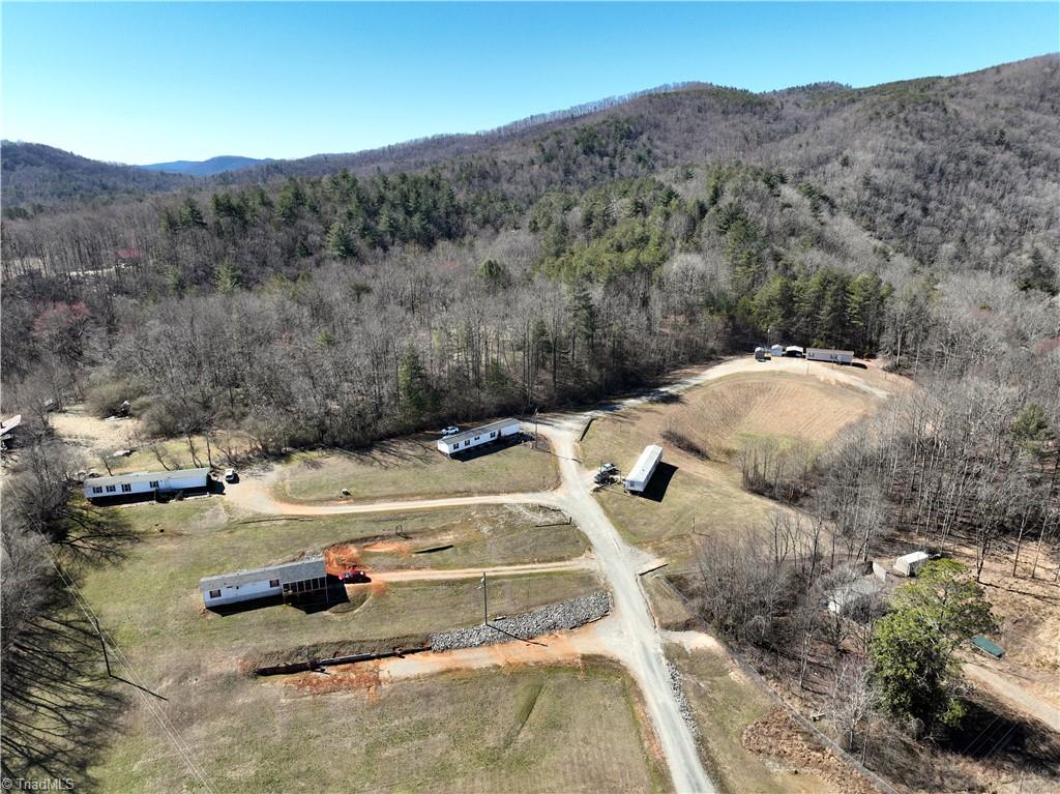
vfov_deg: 56.8
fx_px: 735
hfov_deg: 71.6
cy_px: 397
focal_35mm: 24
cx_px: 530
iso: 140
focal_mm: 12.3
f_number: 2.8
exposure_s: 1/200
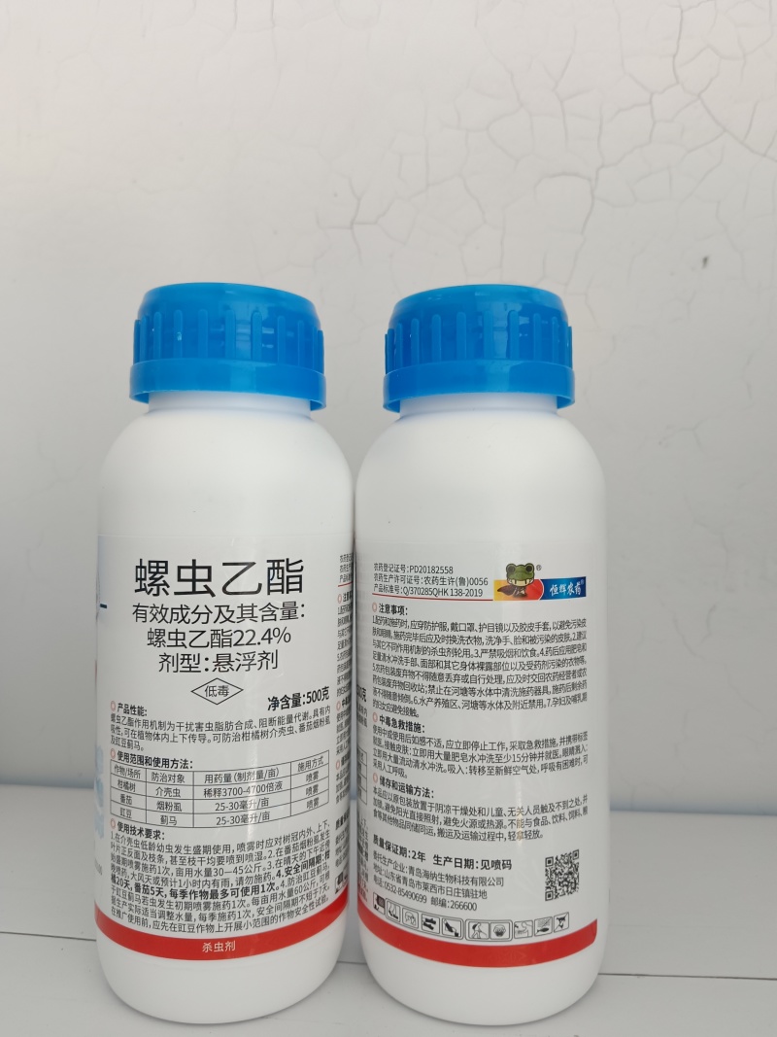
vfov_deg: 67.3
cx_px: 388
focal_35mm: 26
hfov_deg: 53.1
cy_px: 518
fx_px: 778
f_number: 1.8
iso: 309
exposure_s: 1/50
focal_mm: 4.05
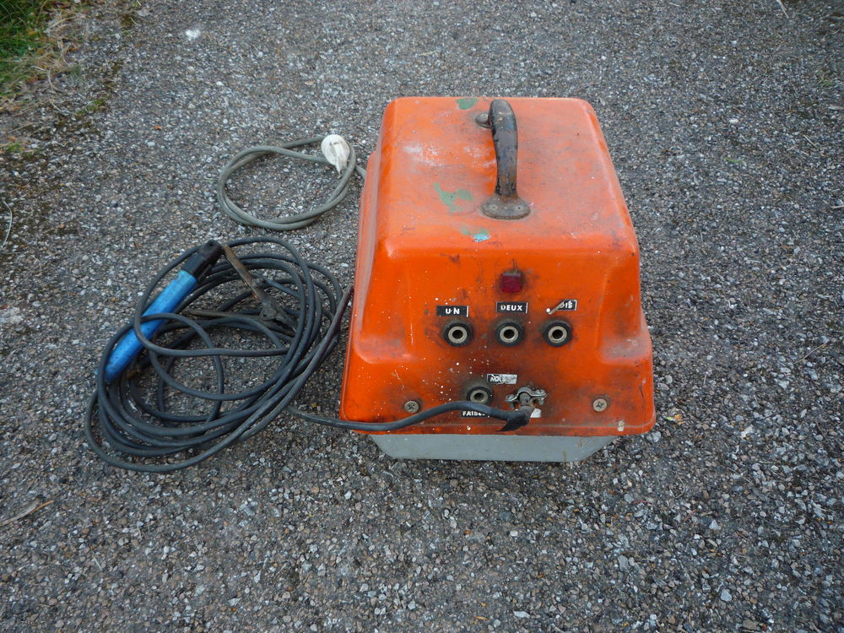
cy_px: 316
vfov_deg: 46.8
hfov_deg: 60.0
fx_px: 731
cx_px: 422
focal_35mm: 30
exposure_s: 1/60
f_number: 3.3
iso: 100
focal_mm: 5.2
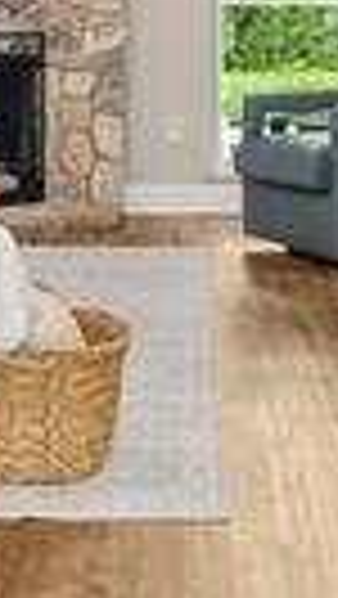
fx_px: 1797
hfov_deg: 10.7
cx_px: 149
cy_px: -81
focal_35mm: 113
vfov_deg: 18.2
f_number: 8
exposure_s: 1/2.5
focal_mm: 14
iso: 400
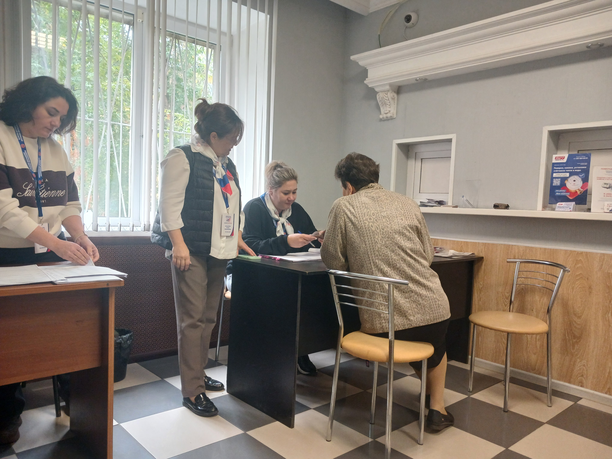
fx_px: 477
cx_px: 306
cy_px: 230
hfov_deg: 65.3
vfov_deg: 51.4
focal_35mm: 27
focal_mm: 4
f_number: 1.8
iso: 250
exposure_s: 1/50
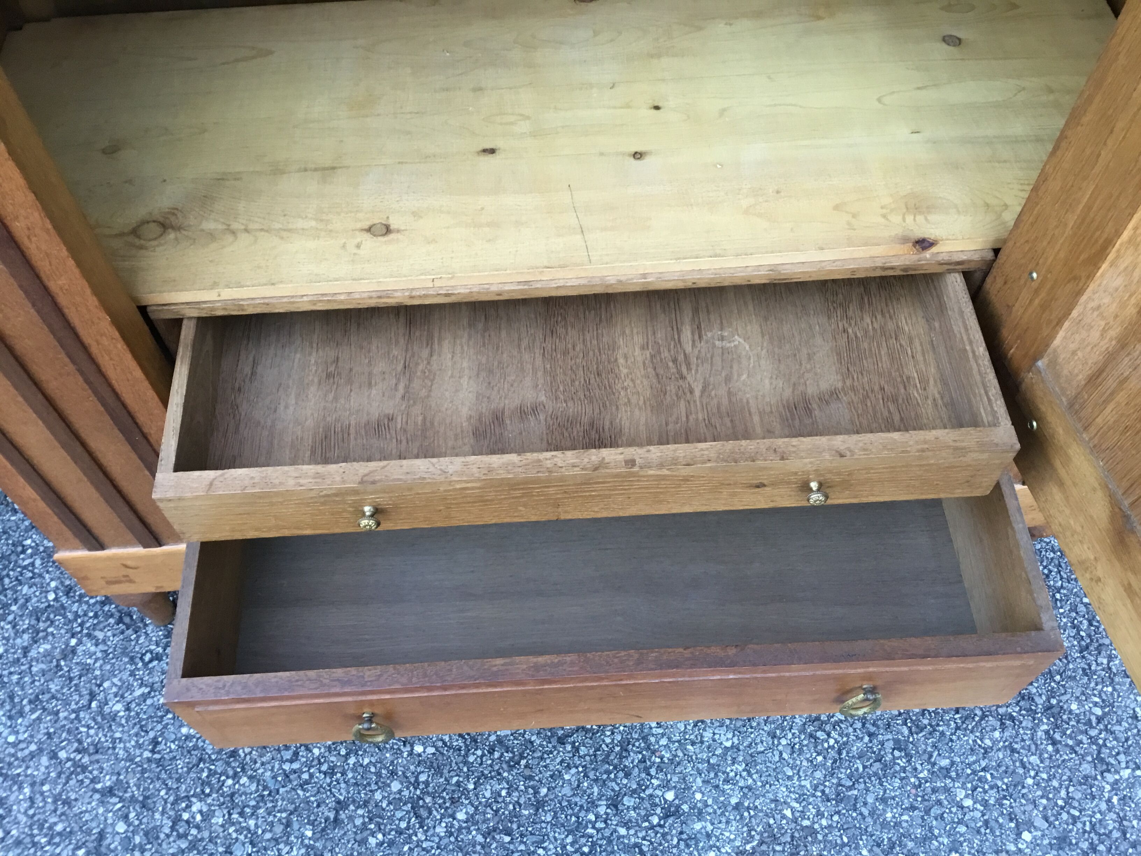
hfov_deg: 58.4
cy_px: 428
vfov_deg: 45.4
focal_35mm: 31
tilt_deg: -55.4
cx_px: 570
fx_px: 1022
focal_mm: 3.3
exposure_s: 1/33
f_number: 2.4
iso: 100
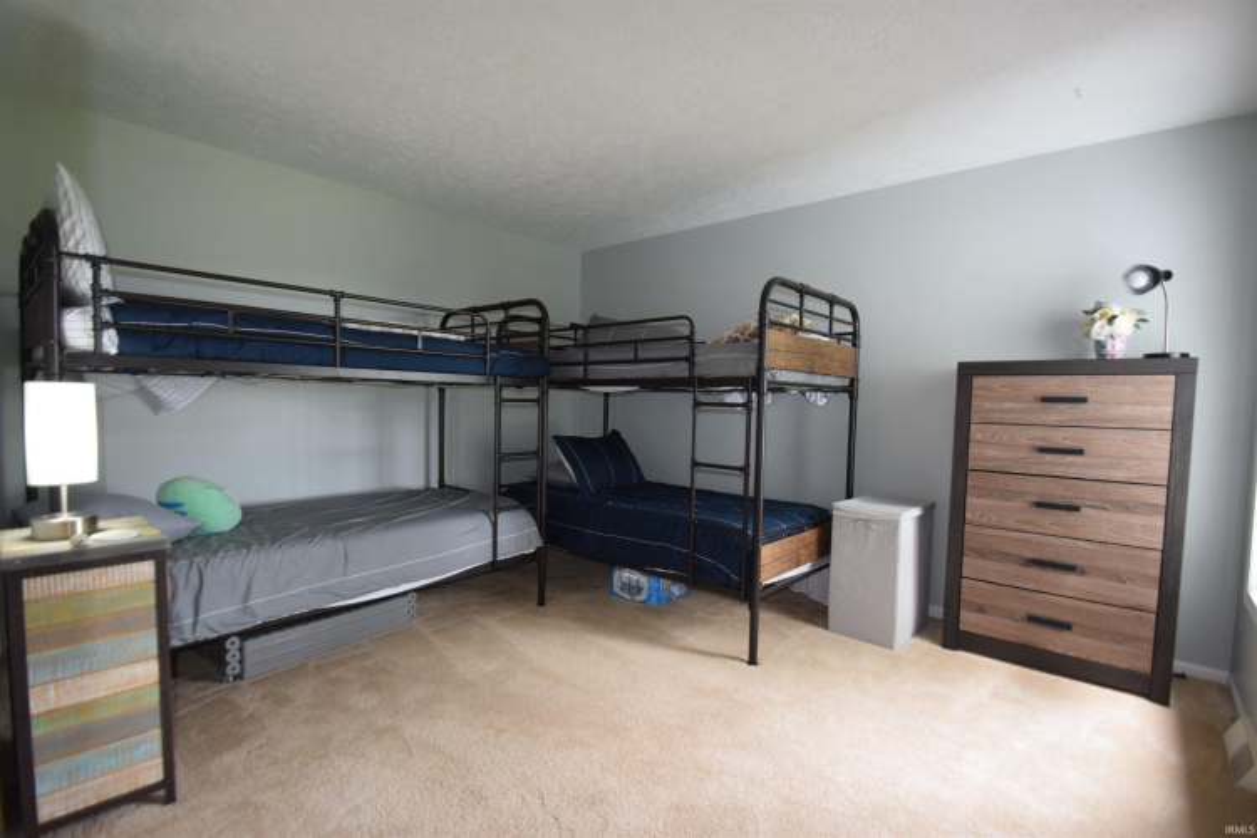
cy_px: 419
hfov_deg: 95.0
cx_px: 628
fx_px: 576
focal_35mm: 16
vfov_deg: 72.1
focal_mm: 11
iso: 800
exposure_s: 1/80
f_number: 4.5
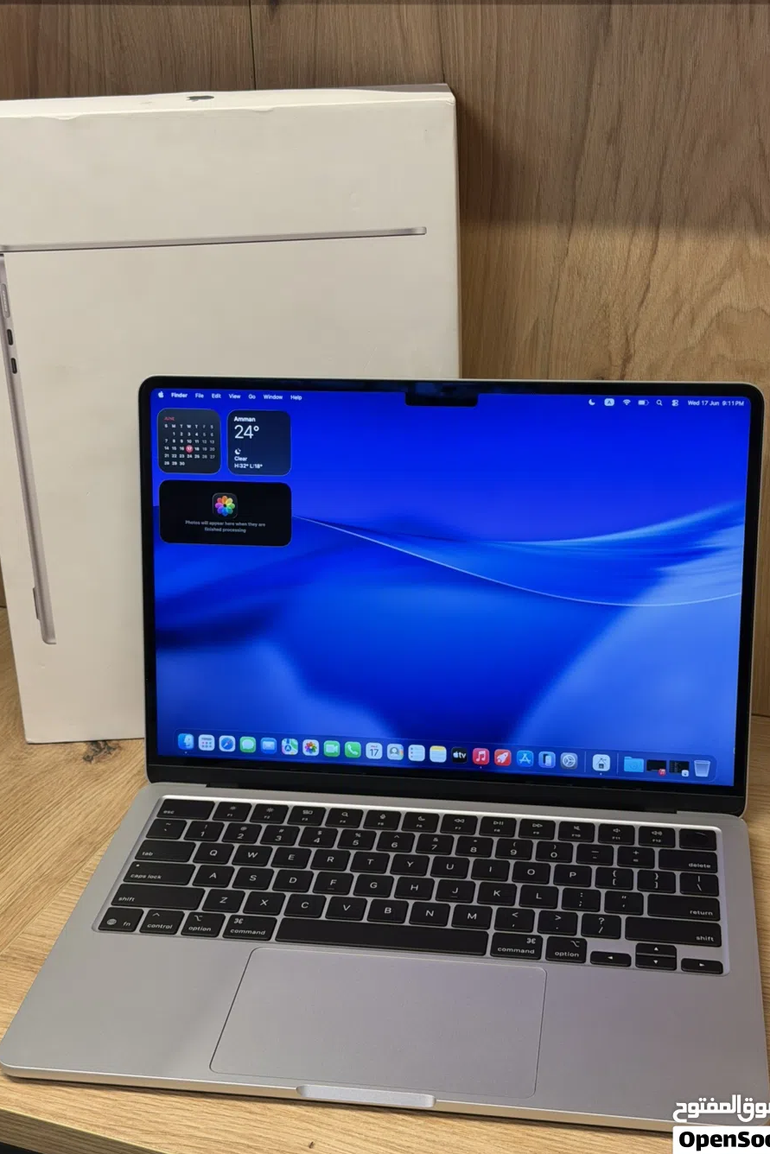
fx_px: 1636
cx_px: 377
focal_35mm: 51
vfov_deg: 38.9
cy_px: 588
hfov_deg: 26.5
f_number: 1.78
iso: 100
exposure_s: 1/50
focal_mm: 6.76
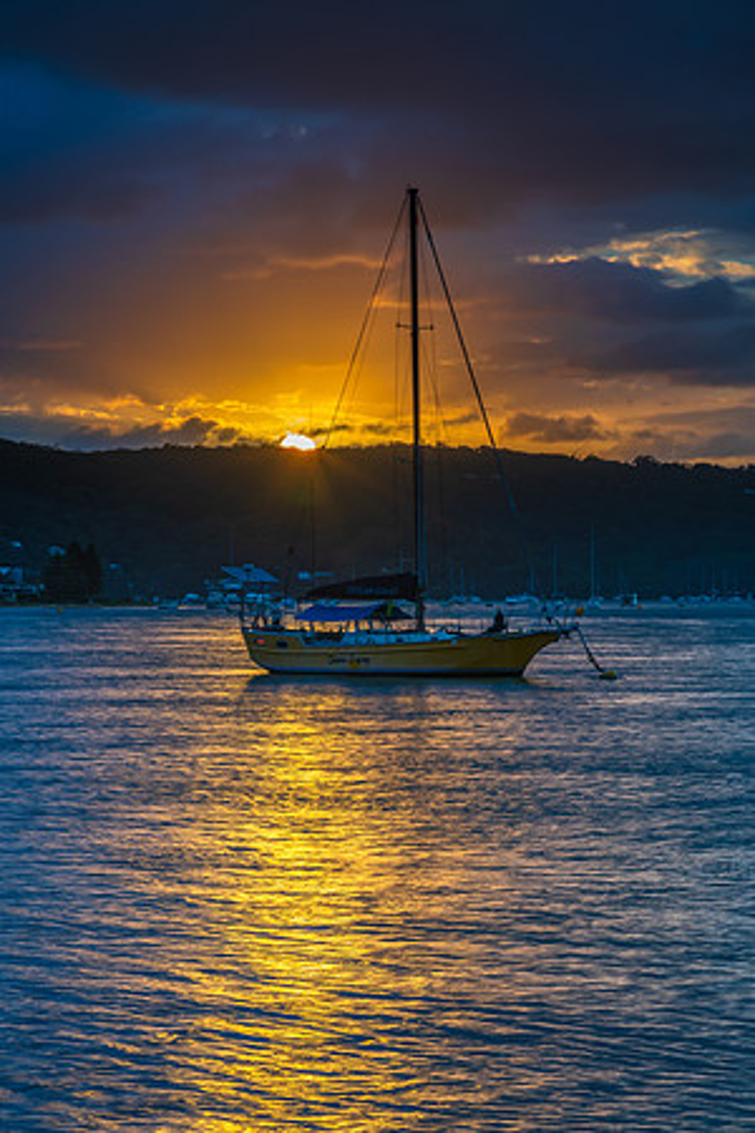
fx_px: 3775
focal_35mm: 120
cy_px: 566
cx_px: 378
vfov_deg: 17.1
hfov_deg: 11.4
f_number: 14
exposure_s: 1/4
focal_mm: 120
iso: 64
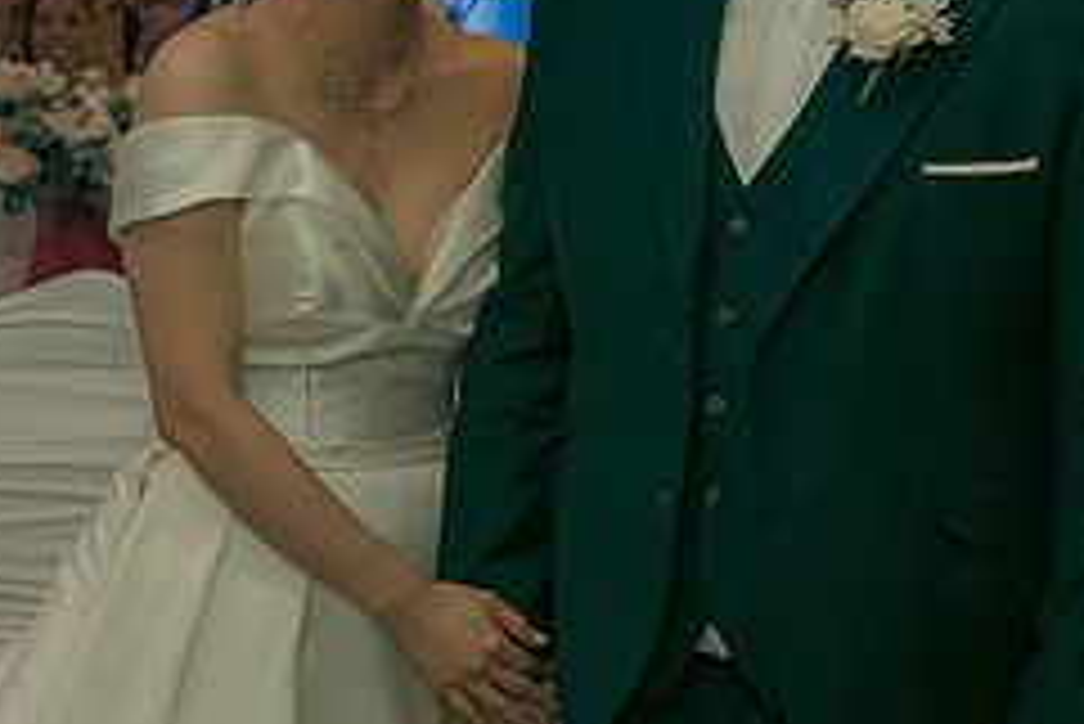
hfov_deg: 22.6
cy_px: 155
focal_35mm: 89
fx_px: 2681
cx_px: 837
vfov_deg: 15.3
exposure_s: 1/160
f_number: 3.5
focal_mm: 37
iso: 2500
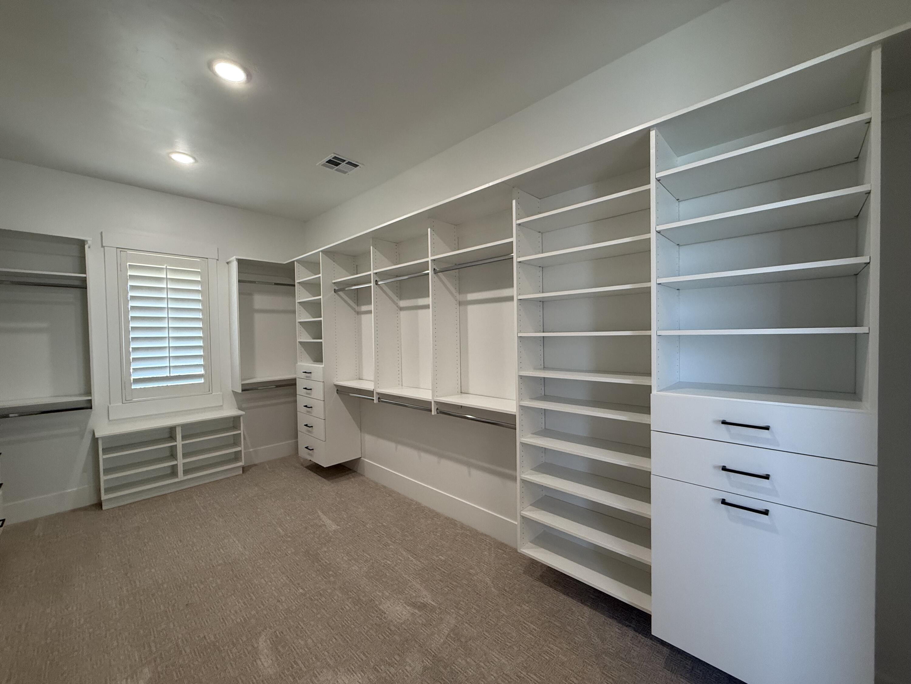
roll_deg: +1.2
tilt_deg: -0.8
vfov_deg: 85.7
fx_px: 368
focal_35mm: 14
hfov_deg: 102.1
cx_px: 456
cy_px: 342
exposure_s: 1/120
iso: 250
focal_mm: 2.22
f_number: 2.2
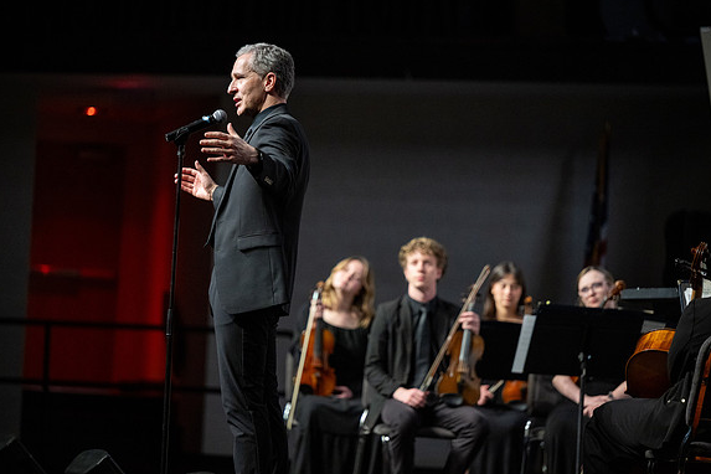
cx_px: 354
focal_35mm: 157
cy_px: 236
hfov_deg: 13.1
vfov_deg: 8.7
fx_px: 3101
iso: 1600
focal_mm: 155
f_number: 2.8
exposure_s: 1/400
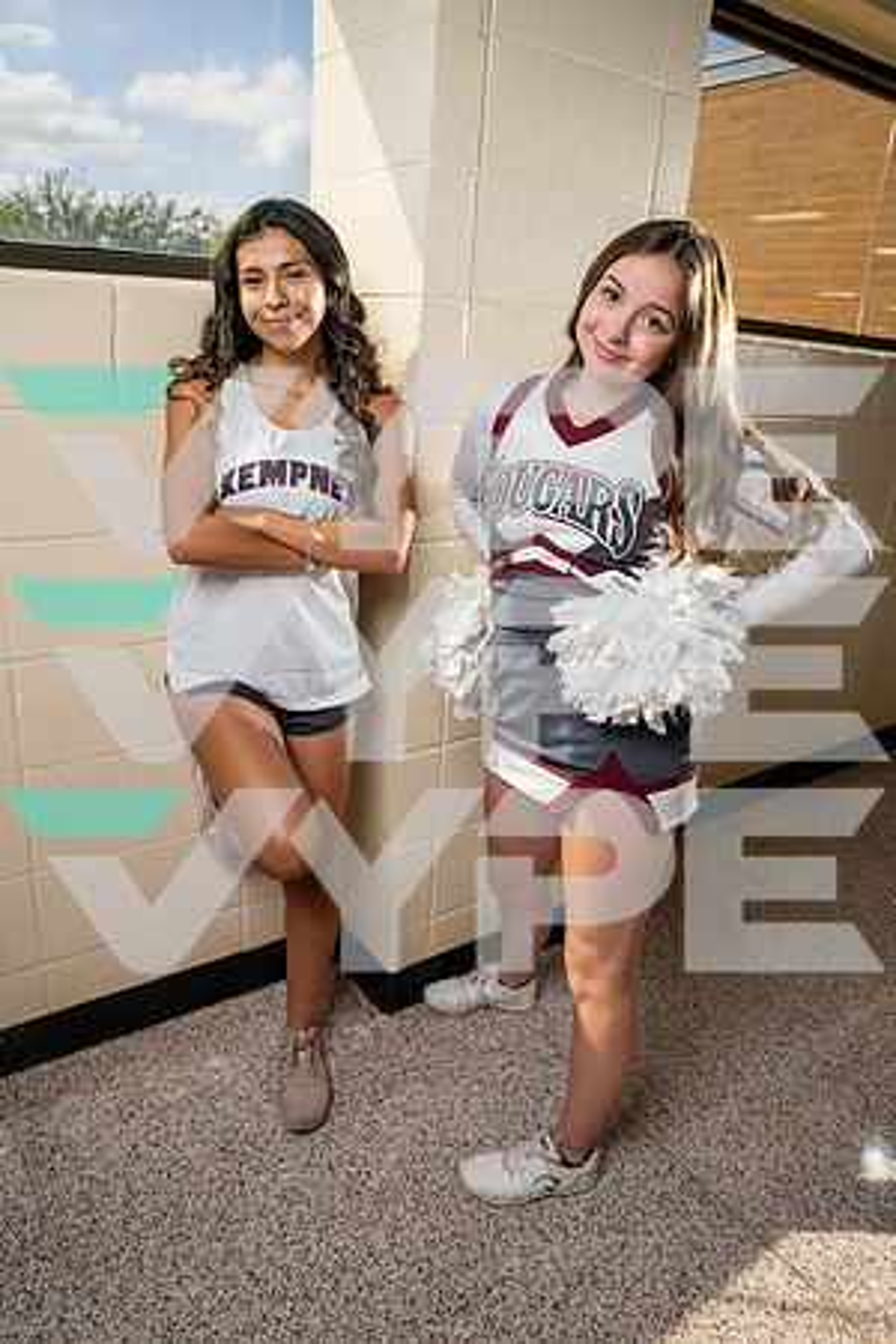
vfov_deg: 73.7
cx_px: 448
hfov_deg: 53.1
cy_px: 672
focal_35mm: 24
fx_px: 896
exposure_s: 1/250
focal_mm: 24
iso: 400
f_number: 6.3
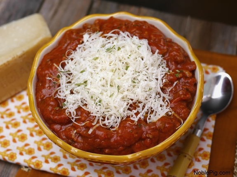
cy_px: 88
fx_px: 342
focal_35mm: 50
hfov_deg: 38.2
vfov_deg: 29.1
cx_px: 118
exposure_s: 1/320
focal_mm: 25
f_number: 2.8
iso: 100
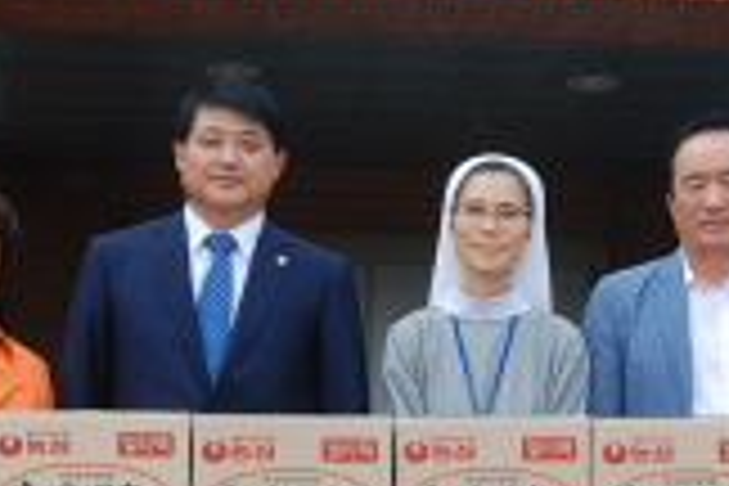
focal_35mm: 107
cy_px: 263
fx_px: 2157
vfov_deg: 12.9
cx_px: 504
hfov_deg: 19.1
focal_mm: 23
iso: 200
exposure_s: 1/200
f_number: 7.1
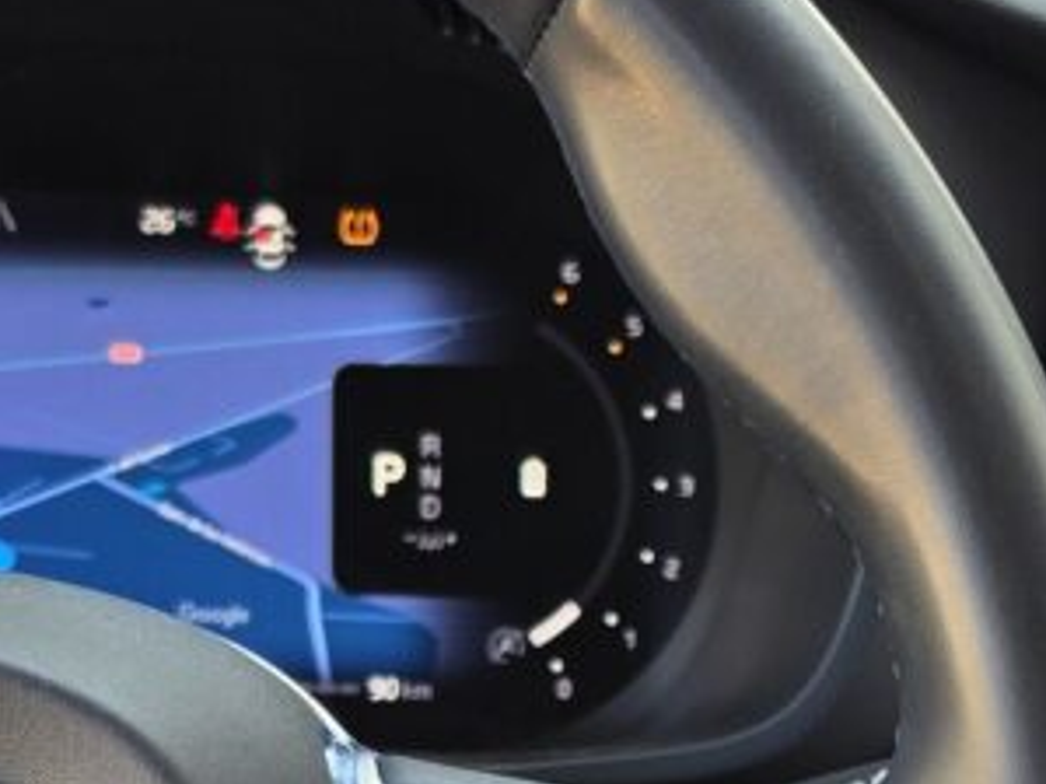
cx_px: 724
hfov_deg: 16.0
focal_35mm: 123
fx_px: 3715
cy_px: 987
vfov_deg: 11.7
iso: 32
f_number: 1.4
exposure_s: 1/359
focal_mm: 6.5
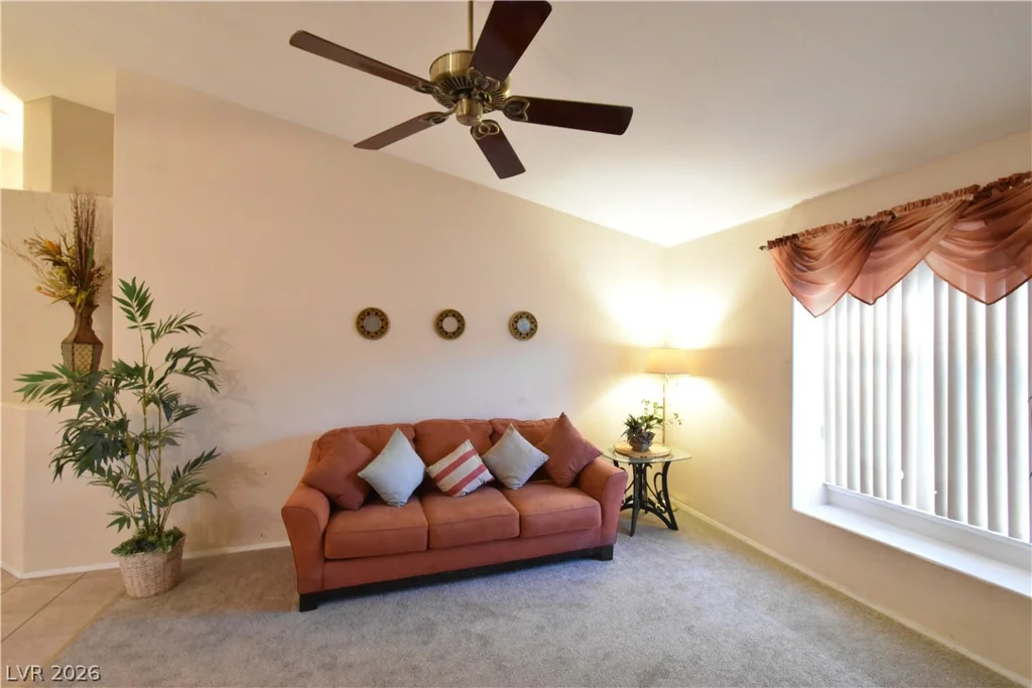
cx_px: 516
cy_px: 344
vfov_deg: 77.3
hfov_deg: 100.4
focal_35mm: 15
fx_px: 430
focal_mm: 10
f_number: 18
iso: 4000
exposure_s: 1/4
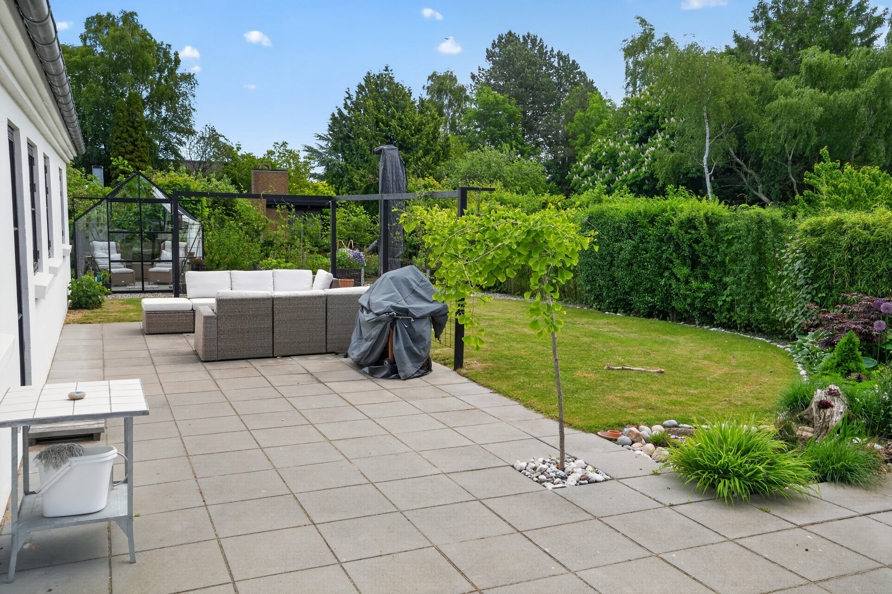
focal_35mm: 31
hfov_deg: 60.3
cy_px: 297
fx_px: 768
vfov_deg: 42.3
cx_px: 446
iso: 400
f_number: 8
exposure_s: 1/320
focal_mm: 31
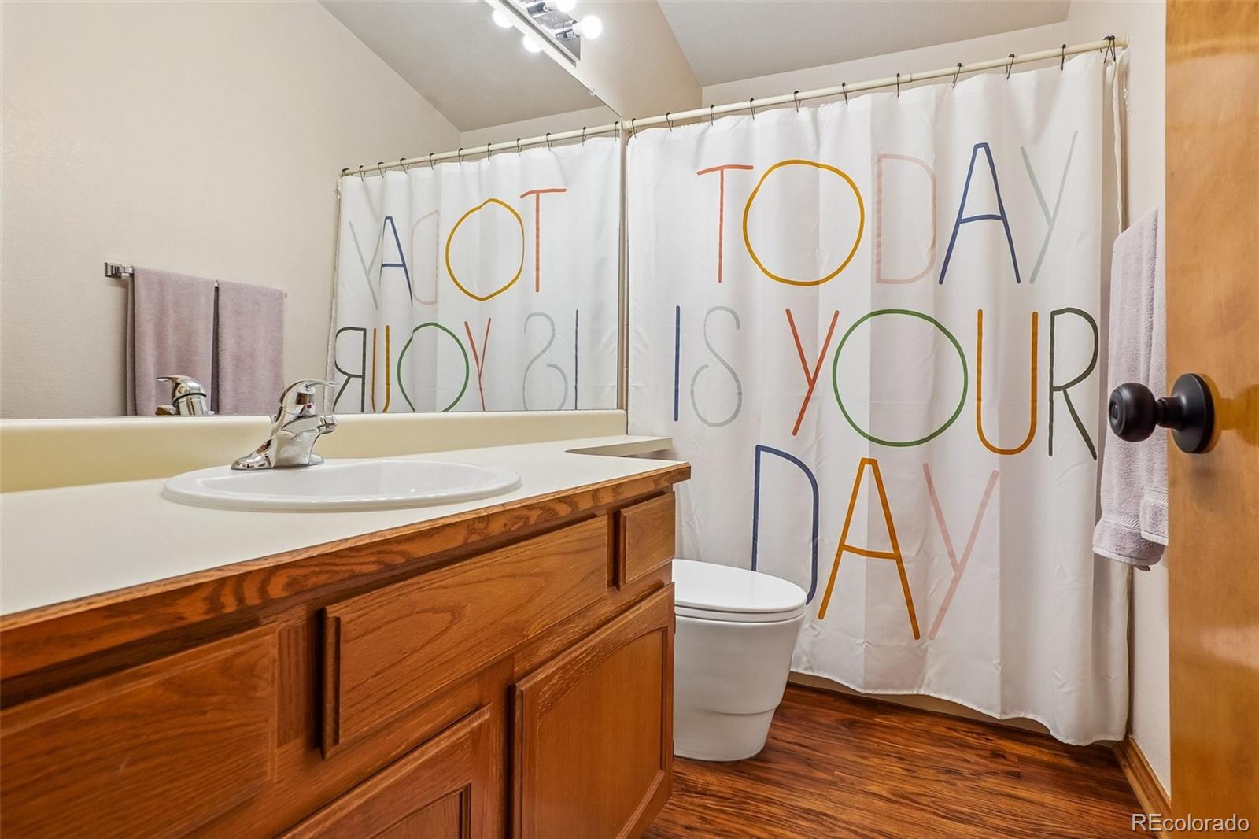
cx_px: 630
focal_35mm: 18
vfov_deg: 67.4
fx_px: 629
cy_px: 420
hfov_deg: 90.0
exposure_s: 1/30
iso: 320
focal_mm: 12
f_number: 8
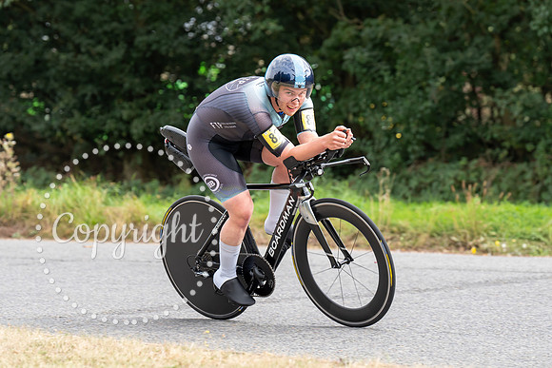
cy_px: 162
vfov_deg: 8.2
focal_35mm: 168
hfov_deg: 12.2
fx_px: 2573
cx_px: 263
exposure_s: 1/1000
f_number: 4
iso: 500
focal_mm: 139
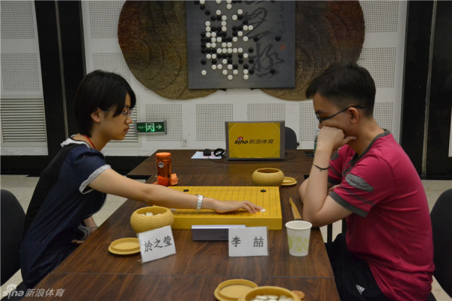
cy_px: 150
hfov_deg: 49.6
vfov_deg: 34.2
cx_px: 226
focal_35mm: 39
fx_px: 490
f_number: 4
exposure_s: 1/320
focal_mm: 26
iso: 2800
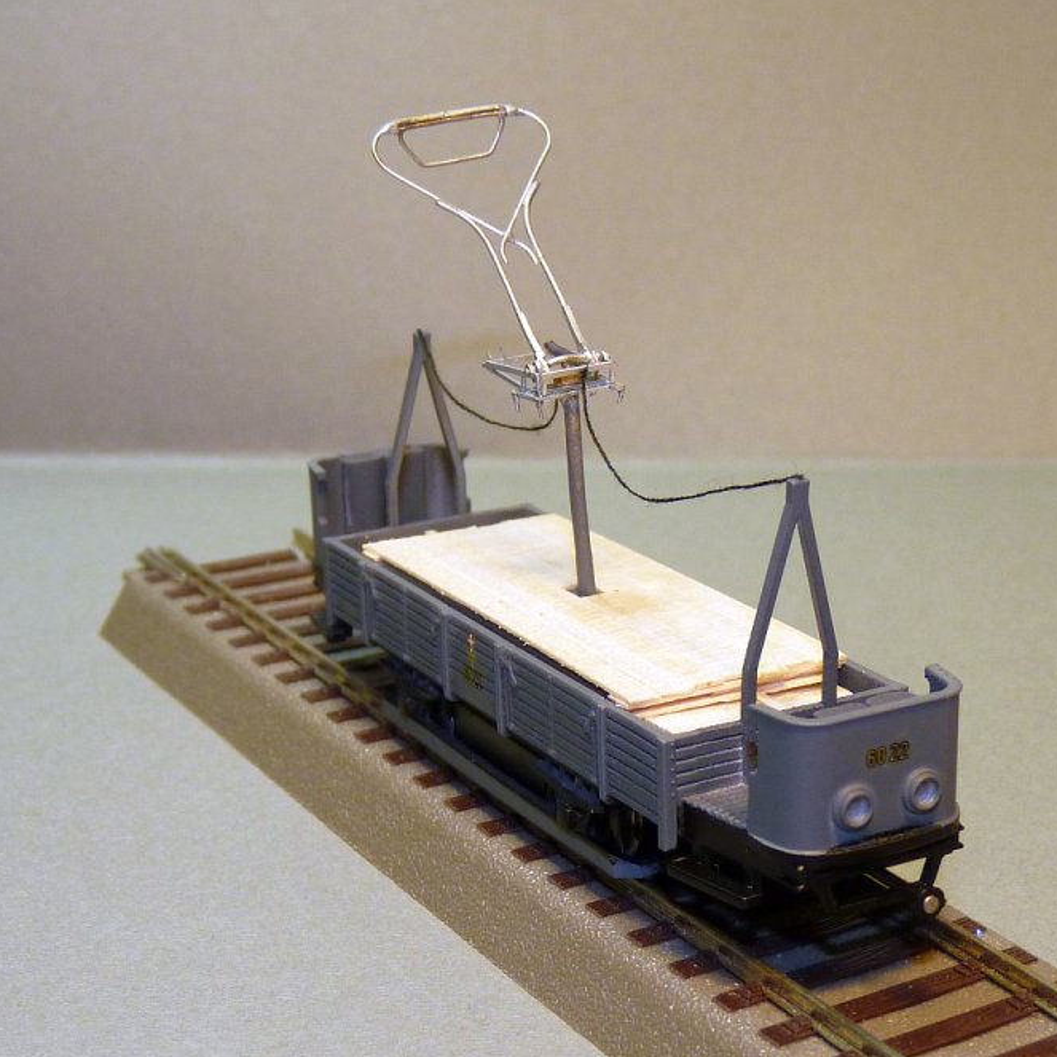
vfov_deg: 31.6
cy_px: 536
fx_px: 1866
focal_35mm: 54
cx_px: 609
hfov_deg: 31.6
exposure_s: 1/30
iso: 160
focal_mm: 7.8
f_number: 3
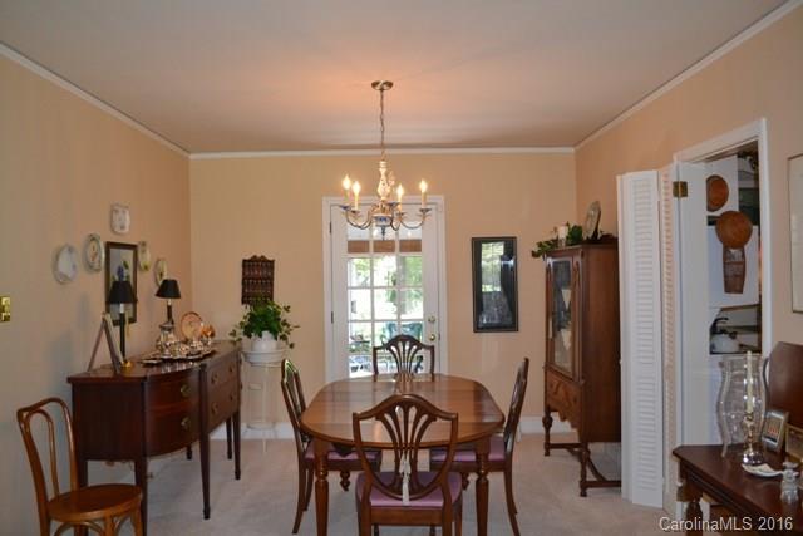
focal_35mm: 27
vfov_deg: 48.0
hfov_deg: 67.4
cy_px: 268
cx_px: 402
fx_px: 602
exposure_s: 1/60
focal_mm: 18
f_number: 3.5
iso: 800
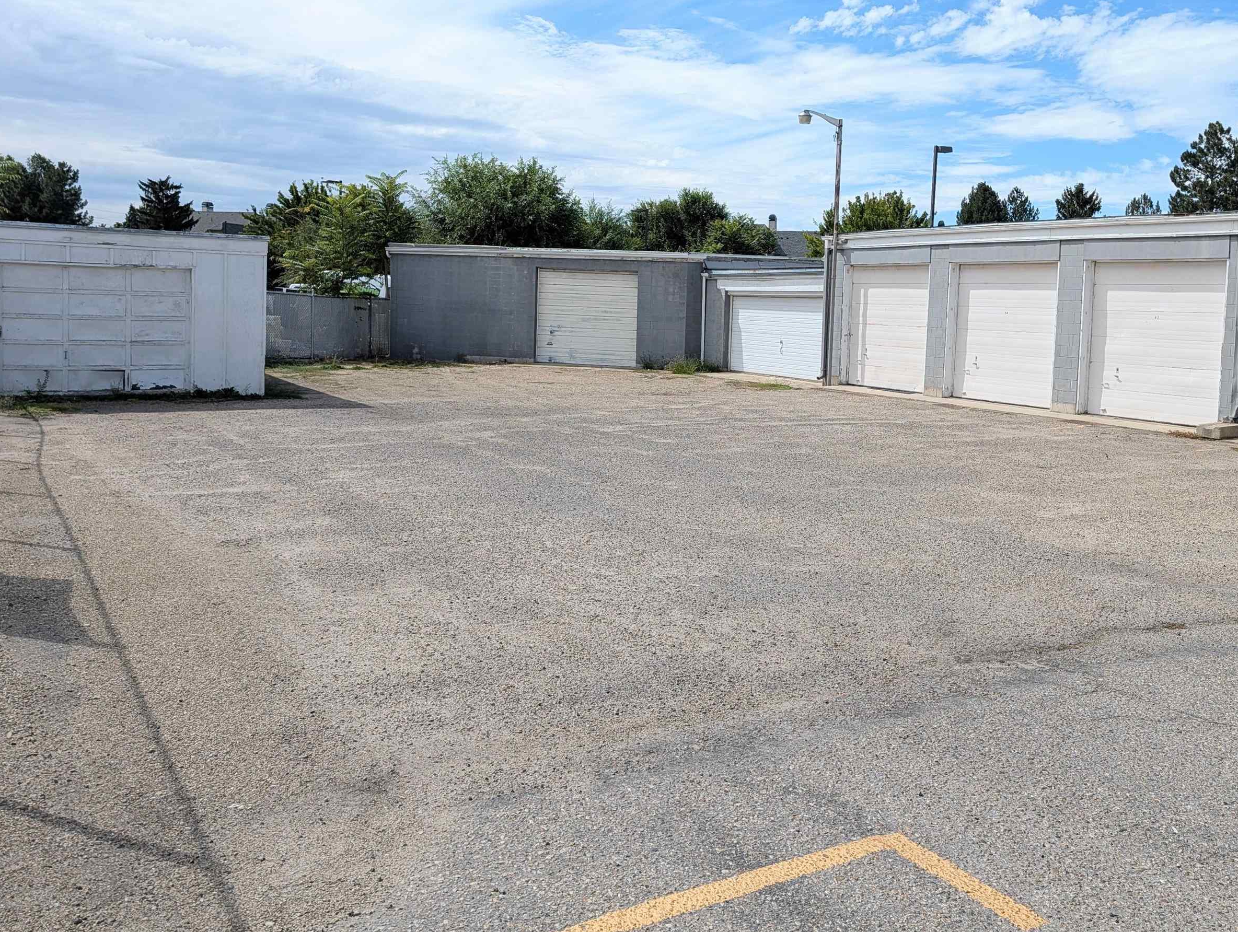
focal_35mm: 31
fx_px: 1110
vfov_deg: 45.2
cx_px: 730
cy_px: 358
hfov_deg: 57.9
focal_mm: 6.9
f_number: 1.68
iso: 22
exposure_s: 1/1645
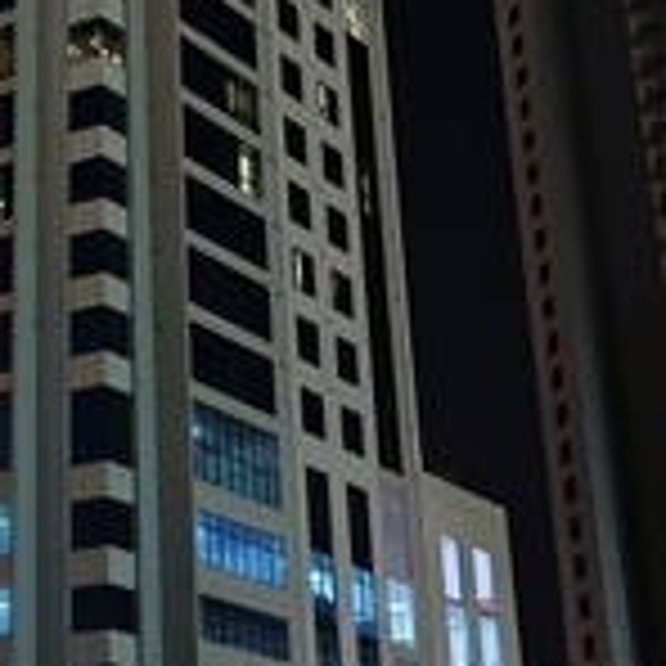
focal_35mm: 90
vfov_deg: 19.0
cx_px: 34
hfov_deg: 18.9
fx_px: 1959
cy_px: 70
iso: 3390
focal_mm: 5.24
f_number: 1.7
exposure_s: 1/12.5
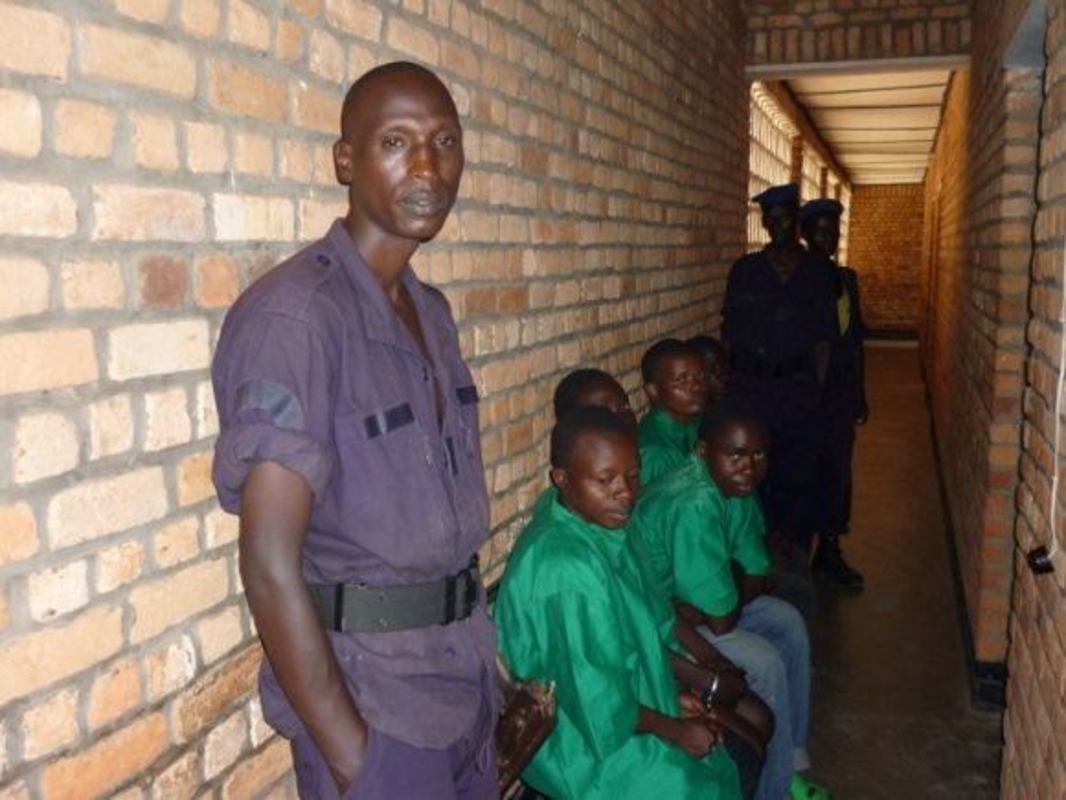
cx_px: 533
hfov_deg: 55.4
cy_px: 400
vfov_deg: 42.9
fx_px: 1016
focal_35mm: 33
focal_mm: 5.5
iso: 200
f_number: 2.8
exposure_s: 1/30
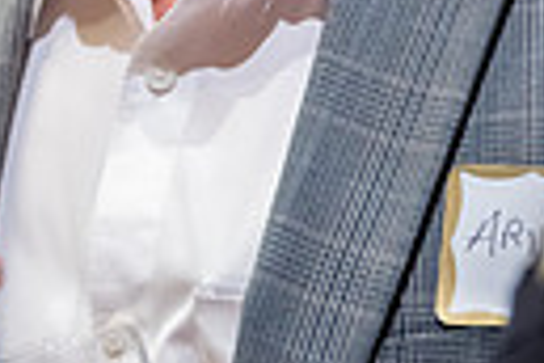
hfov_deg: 2.9
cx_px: -152
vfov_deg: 2.0
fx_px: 10562
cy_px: -331
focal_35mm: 699
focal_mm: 155
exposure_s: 1/125
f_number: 2.8
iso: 6400
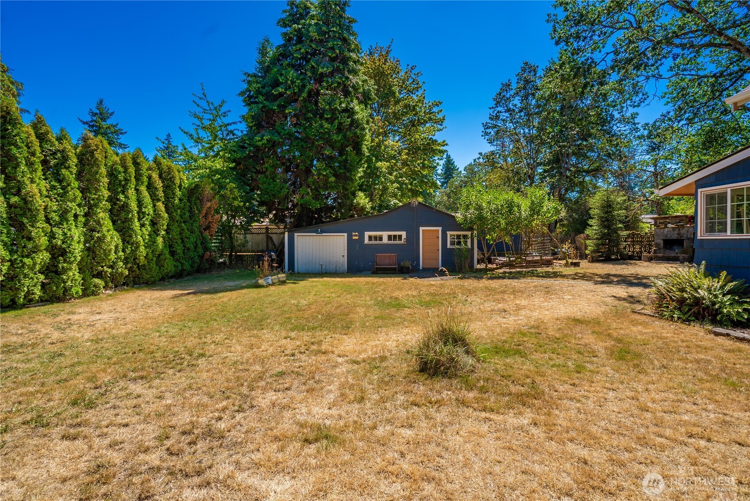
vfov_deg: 73.8
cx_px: 375
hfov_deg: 96.7
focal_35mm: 16
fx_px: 333
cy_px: 250
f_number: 7.1
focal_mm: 16
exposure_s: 1/125
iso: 80
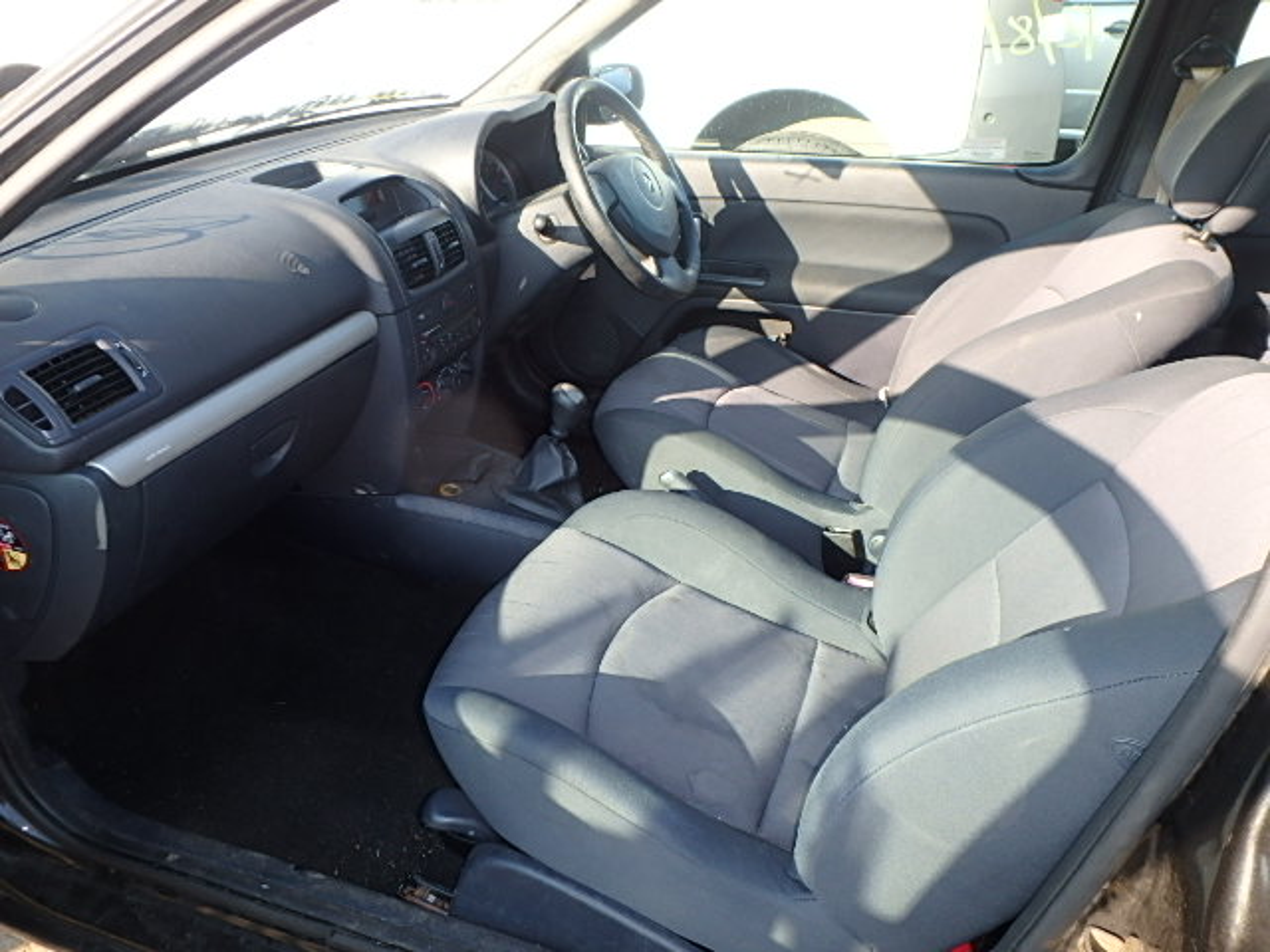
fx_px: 1027
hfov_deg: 63.4
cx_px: 635
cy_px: 476
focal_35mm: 28
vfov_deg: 49.7
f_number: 4.4
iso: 125
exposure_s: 1/80
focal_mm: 5
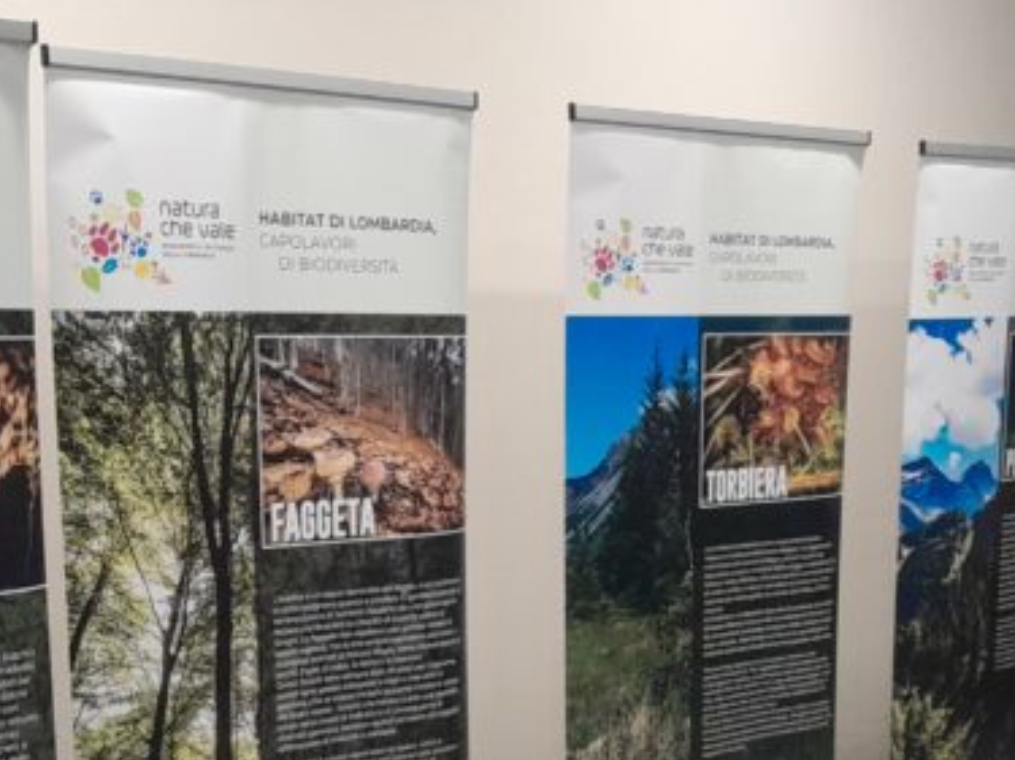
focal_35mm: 71
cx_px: 663
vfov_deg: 19.9
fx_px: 2081
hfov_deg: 27.3
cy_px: 798
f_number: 1.8
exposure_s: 1/50
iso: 320
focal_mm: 3.98
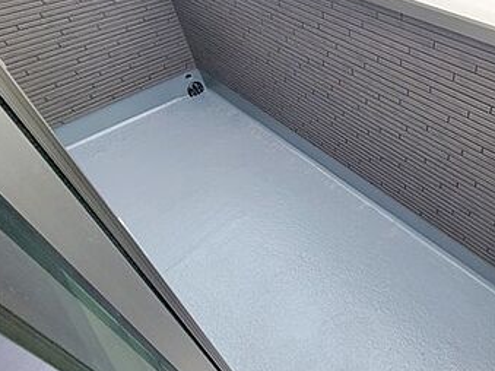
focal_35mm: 23
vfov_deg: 55.3
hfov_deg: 65.9
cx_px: 409
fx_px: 329
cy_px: 82
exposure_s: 1/172
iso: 50
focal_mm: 2.2
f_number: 2.2
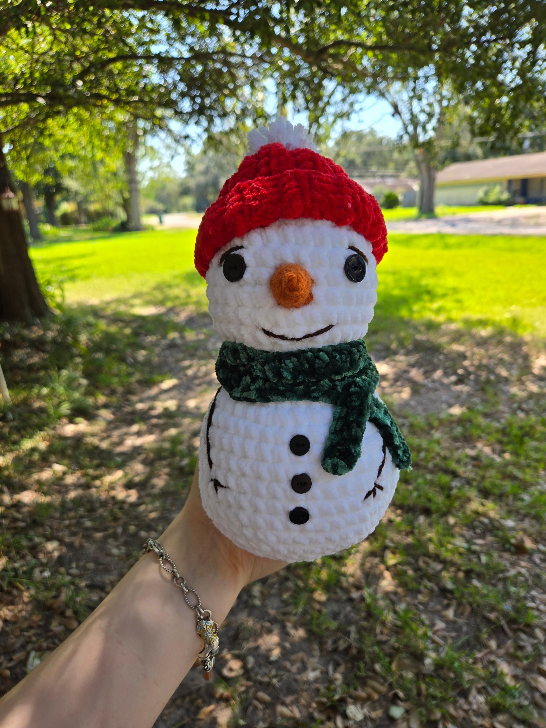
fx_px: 484
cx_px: 273
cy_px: 364
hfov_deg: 58.9
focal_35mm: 23
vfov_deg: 73.9
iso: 25
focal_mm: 5.4
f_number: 1.8
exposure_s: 1/316
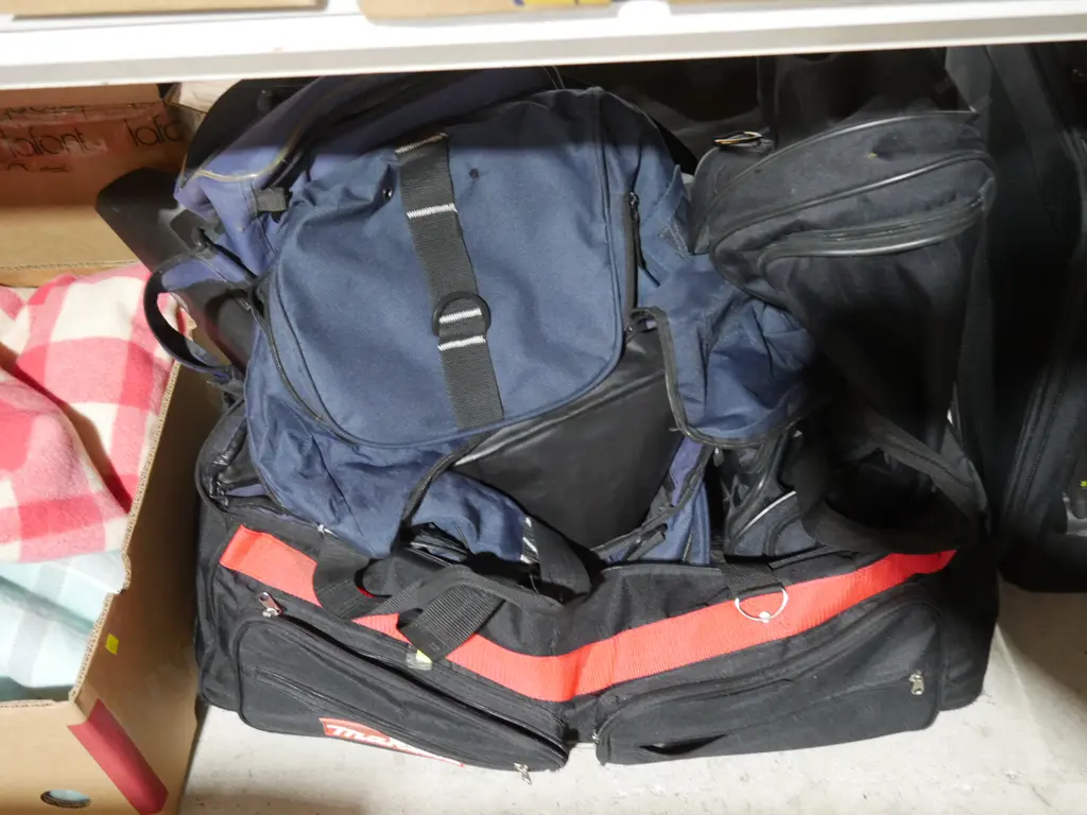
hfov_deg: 49.0
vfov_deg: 37.7
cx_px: 544
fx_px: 1193
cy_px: 408
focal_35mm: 38
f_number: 4.1
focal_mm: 19
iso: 2500
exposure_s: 1/60
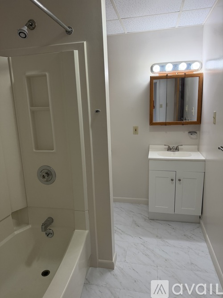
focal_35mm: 24
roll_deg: +2.4
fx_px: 206
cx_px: 112
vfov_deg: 71.6
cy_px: 149
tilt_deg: -12.1
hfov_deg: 56.8
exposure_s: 1/154
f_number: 1.78
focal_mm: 6.76
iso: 200
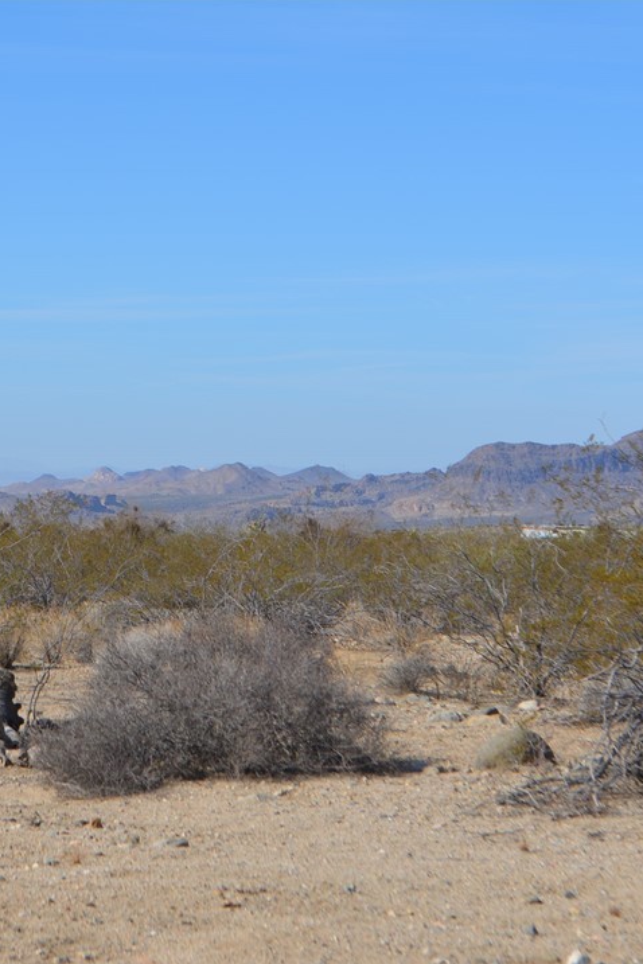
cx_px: 81
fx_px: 3342
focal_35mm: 125
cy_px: 484
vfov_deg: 16.4
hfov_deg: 10.9
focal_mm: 55
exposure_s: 1/320
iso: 100
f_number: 8
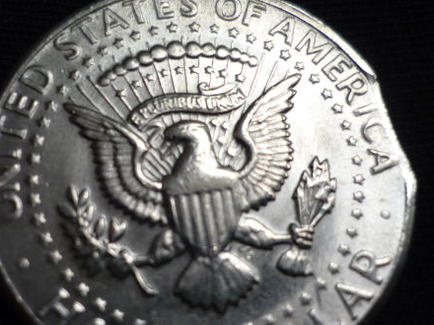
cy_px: 182
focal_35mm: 45
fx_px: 564
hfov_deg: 41.9
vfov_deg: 32.1
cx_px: 173
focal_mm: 5.5
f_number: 2.8
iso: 125
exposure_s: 1/30
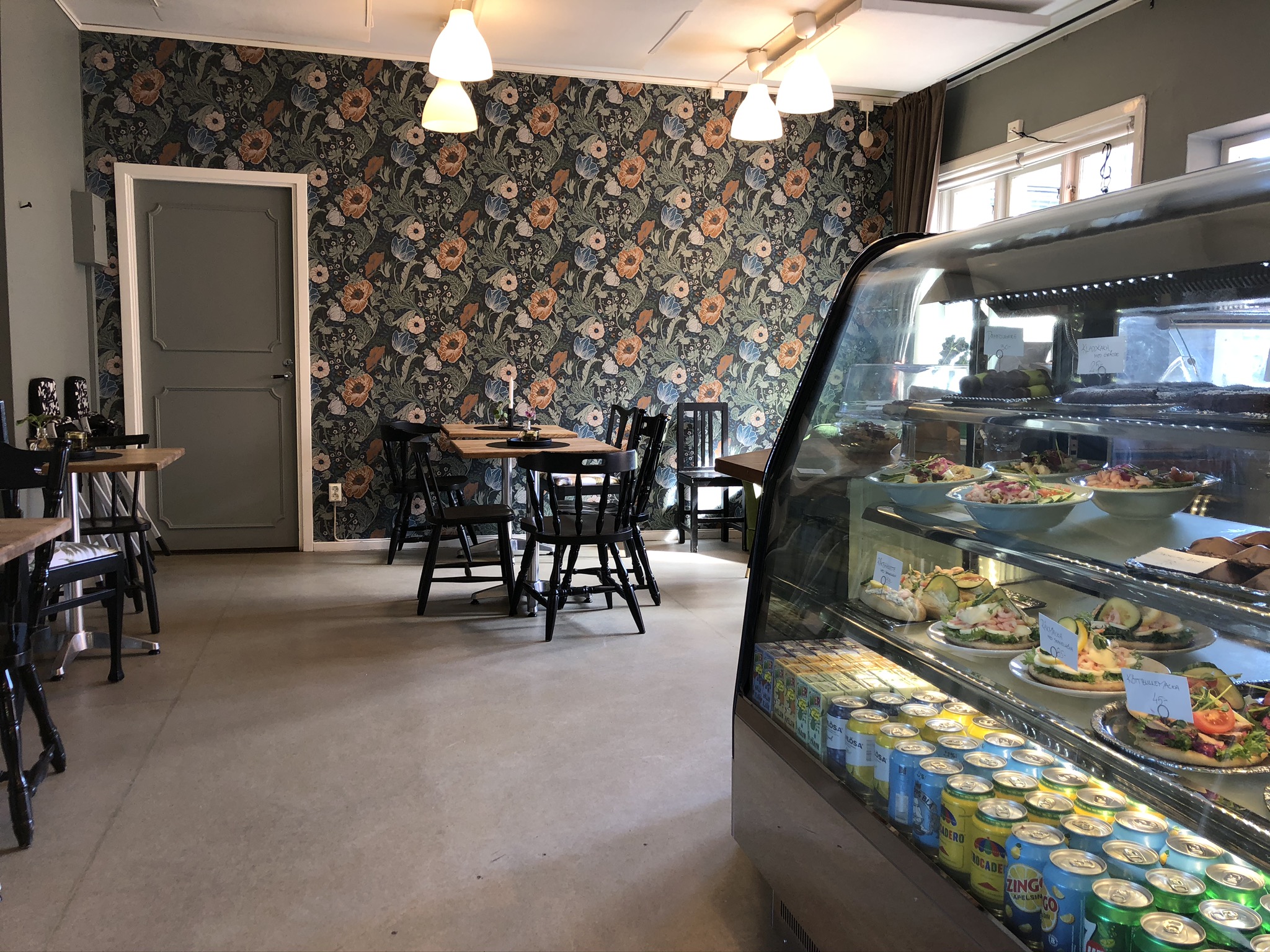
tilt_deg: -5.6
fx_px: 1027
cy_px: 476
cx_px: 635
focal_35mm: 28
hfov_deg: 63.4
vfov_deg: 49.7
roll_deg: -1.4
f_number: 1.8
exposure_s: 1/17
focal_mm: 3.99
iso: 32
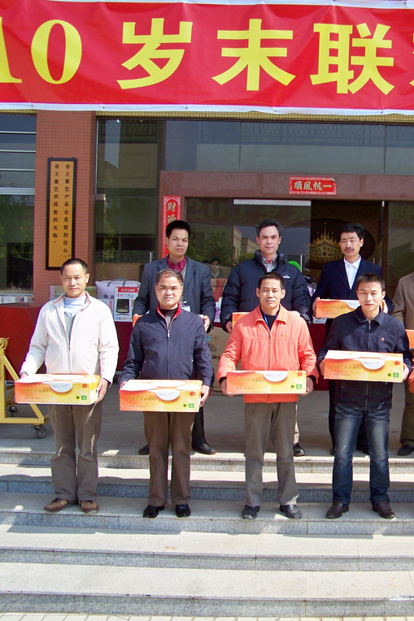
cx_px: 370
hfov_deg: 28.2
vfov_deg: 42.8
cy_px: 310
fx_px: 794
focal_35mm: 46
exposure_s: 1/640
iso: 64
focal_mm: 5.85
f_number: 2.8
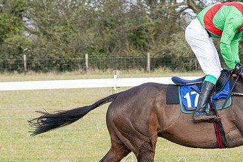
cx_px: 257
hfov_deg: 6.4
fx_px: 2173
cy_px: 132
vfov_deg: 4.3
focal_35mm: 322
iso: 400
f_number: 5
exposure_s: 1/800
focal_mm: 91
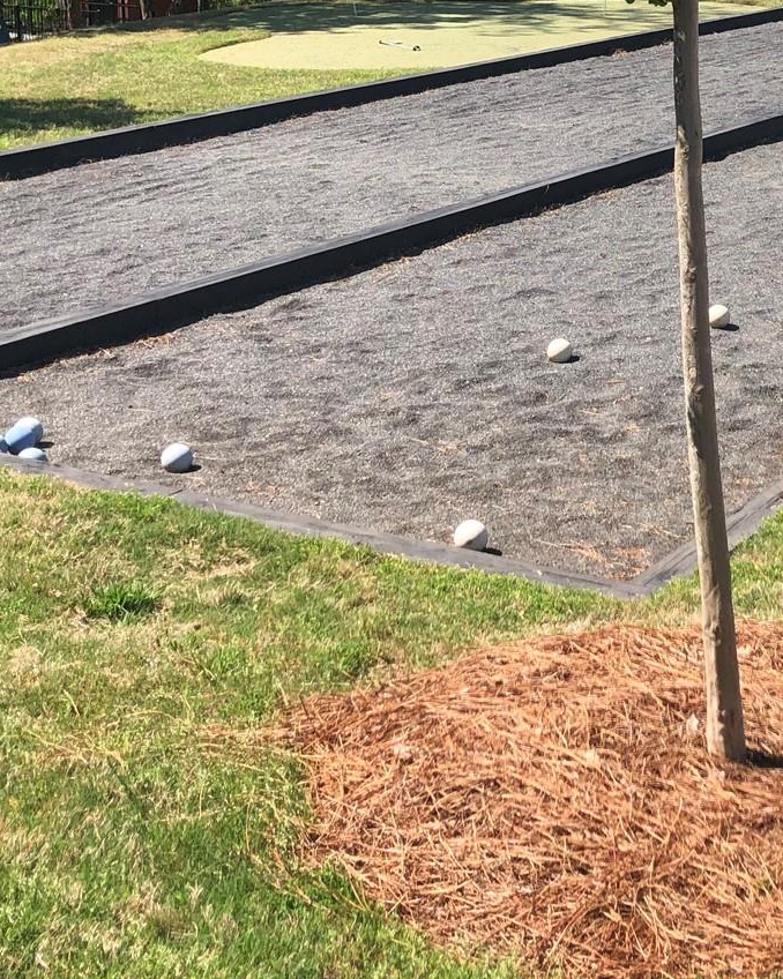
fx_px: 1913
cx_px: 698
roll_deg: +0.2
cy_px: 127
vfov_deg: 27.8
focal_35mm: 66
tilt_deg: -8.8
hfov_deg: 22.6
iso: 20
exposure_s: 1/1263
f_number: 1.8
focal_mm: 3.99
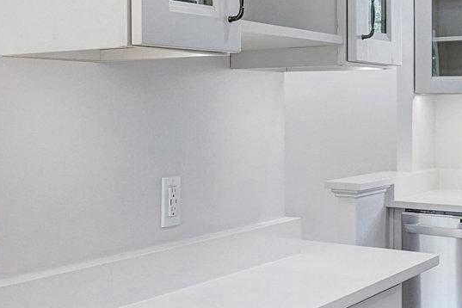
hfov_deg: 31.9
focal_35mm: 61
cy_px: 118
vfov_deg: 22.2
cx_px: 86
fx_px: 783
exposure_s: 1/100
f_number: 8
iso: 1250
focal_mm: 16
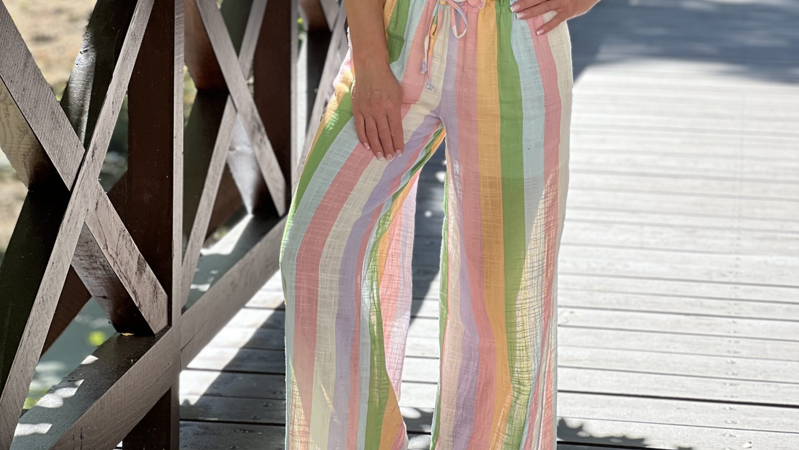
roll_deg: -2.2
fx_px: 2373
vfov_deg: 10.8
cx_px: 400
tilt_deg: -3.3
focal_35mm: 112
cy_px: 40
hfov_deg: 19.1
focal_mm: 9
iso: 40
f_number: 2.8
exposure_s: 1/151
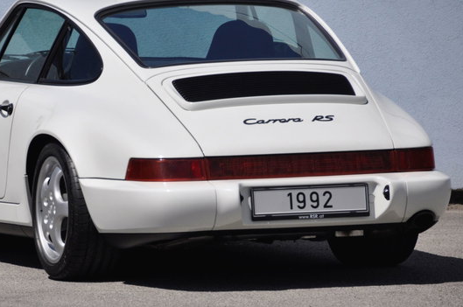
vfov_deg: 3.2
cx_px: 163
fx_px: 5454
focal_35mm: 425
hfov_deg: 4.9
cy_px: 153
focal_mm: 195
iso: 500
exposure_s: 1/2000
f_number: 6.3
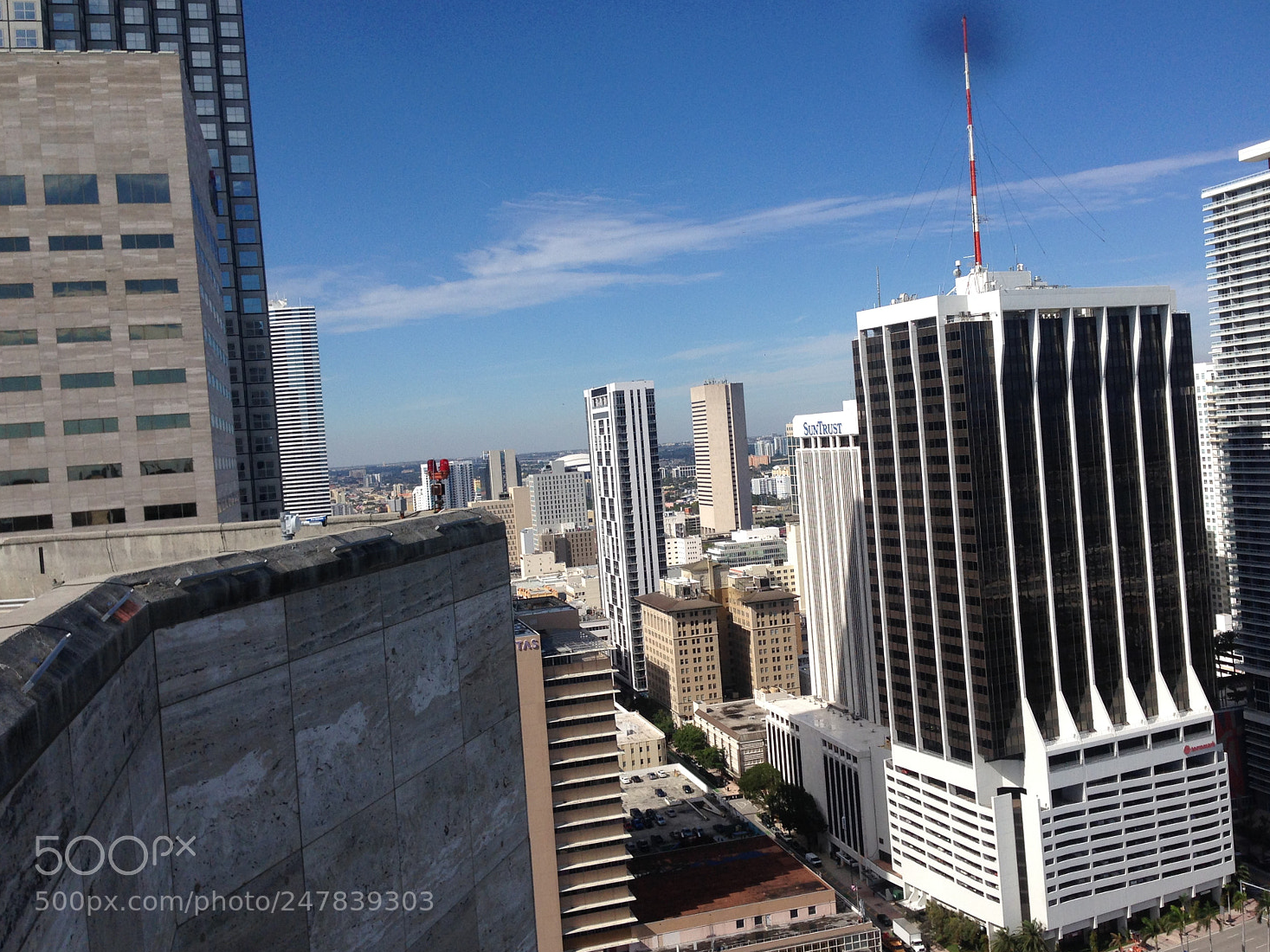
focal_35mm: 36
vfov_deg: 39.6
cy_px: 450
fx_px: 1321
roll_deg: +2.6
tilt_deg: -2.7
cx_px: 674
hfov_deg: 51.3
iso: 50
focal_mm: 4.12
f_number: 2.4
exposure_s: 1/2584
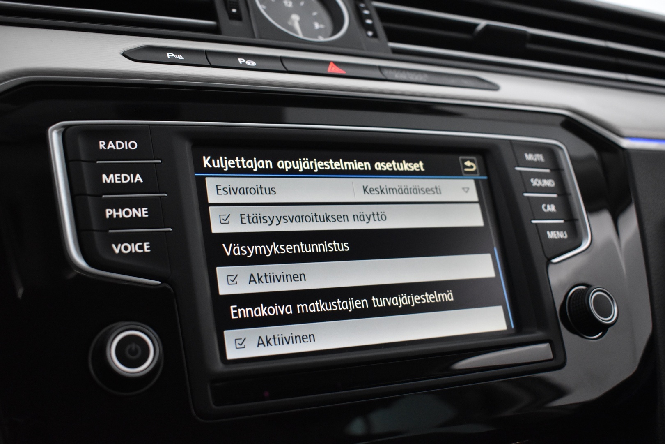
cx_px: 332
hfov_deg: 49.6
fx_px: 720
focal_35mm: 39
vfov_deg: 34.2
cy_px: 222
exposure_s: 1/60
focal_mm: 26
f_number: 4
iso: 2800
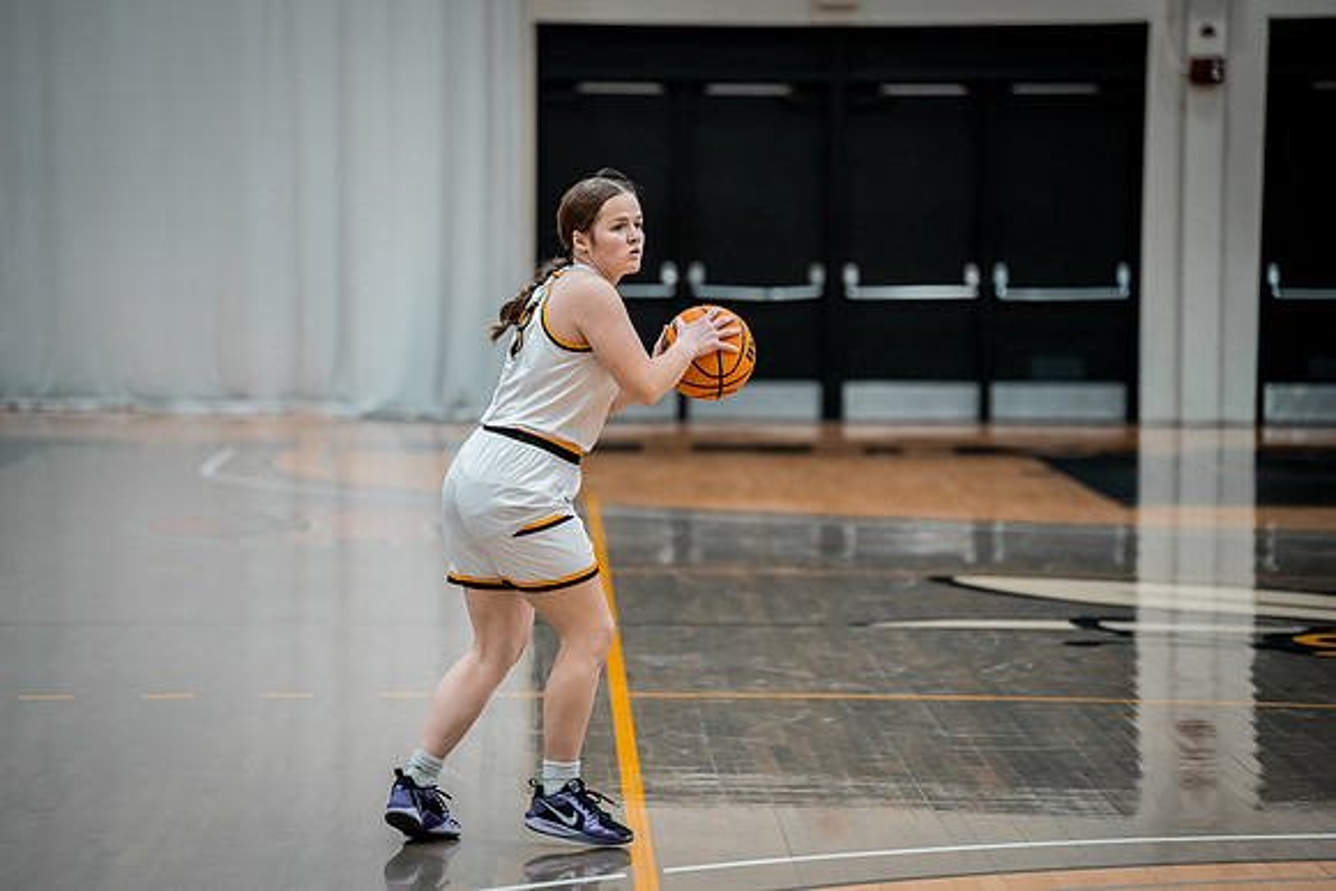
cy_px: 446
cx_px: 668
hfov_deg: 12.7
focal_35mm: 162
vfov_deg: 8.5
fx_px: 5999
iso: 2000
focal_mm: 150
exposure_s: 1/640
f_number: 2.8
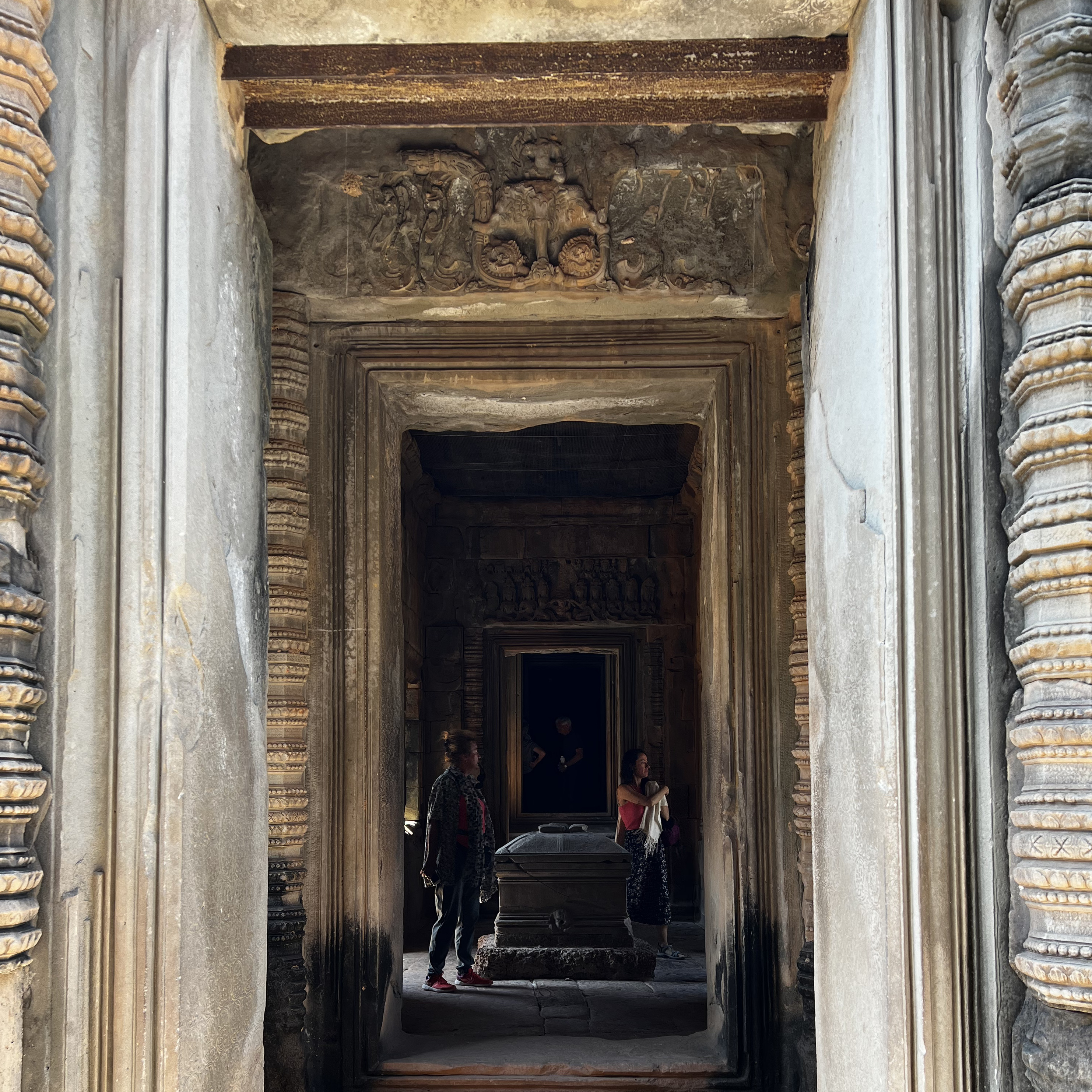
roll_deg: +0.1
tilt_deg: +3.0
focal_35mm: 31
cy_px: 729
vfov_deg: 51.5
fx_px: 1106
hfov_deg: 52.5
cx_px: 543
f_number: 1.5
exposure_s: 1/171
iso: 50
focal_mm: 5.7
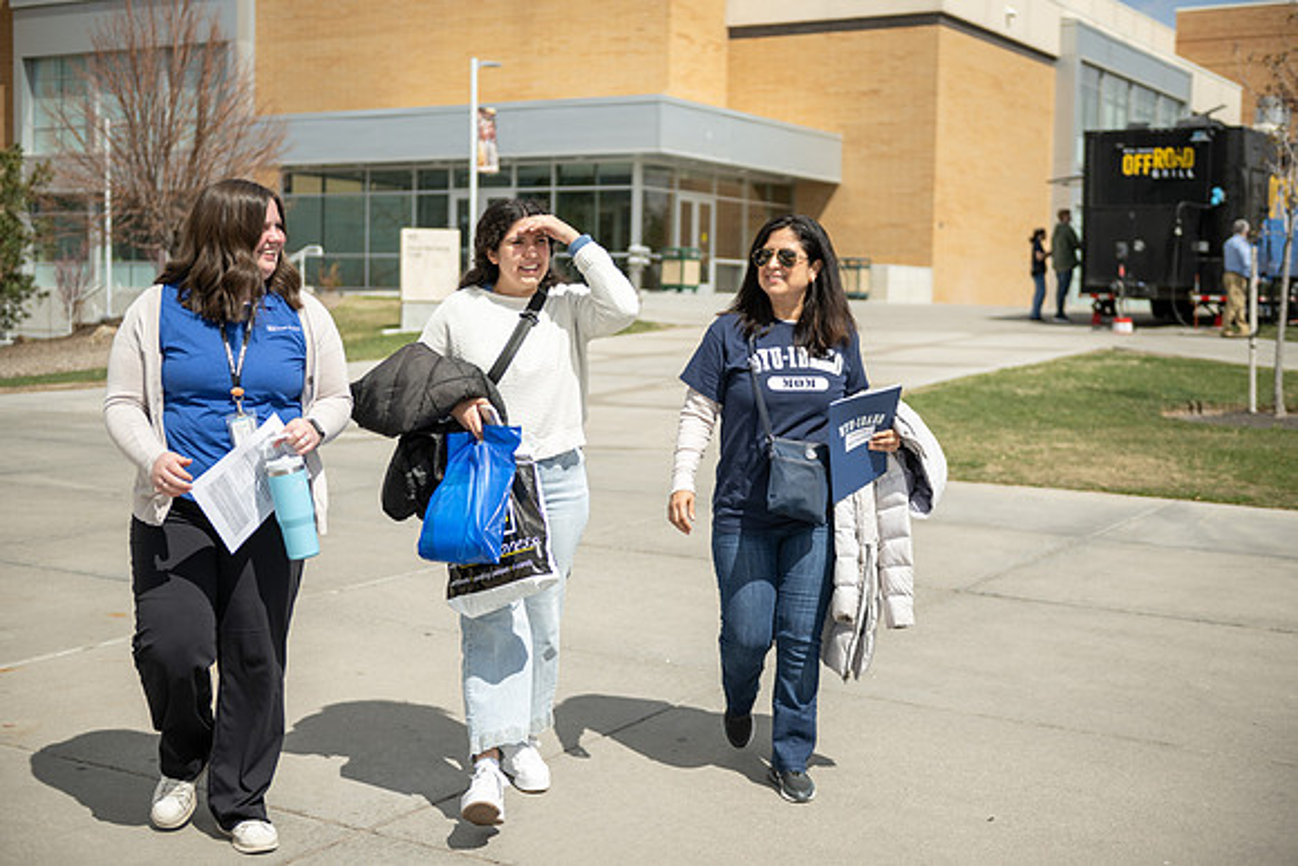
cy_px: 433
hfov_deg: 39.6
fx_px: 1803
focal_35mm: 50
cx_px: 649
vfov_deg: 27.0
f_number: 2.8
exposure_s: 1/2500
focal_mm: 50
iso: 100
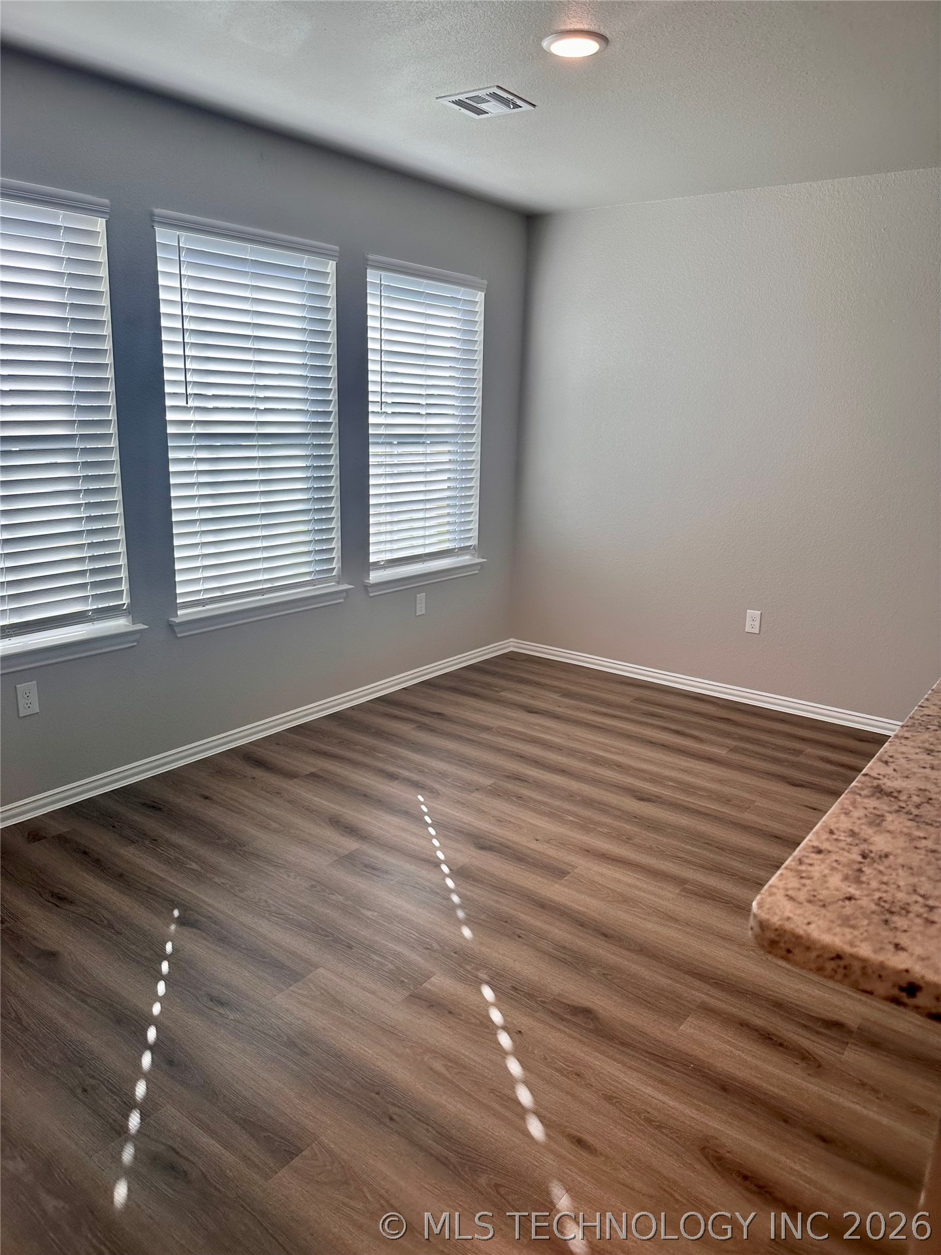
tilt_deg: -9.2
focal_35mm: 24
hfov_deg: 56.8
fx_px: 870
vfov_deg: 71.6
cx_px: 470
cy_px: 628
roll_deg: -2.8
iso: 80
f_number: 1.78
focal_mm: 6.86
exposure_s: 1/349
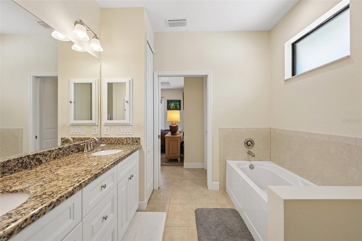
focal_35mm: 14
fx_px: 141
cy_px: 120
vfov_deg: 81.2
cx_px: 181
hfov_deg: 104.3
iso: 400
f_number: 8
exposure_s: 1/60
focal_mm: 14
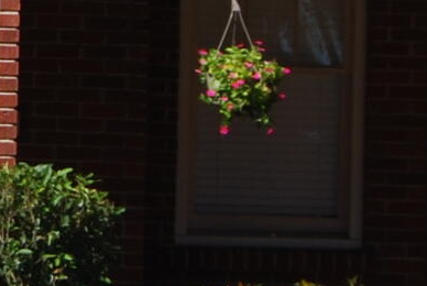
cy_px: -76
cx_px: -344
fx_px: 4821
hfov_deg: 5.0
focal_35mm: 406
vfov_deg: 3.4
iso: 100
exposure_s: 1/250
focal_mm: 35
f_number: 8
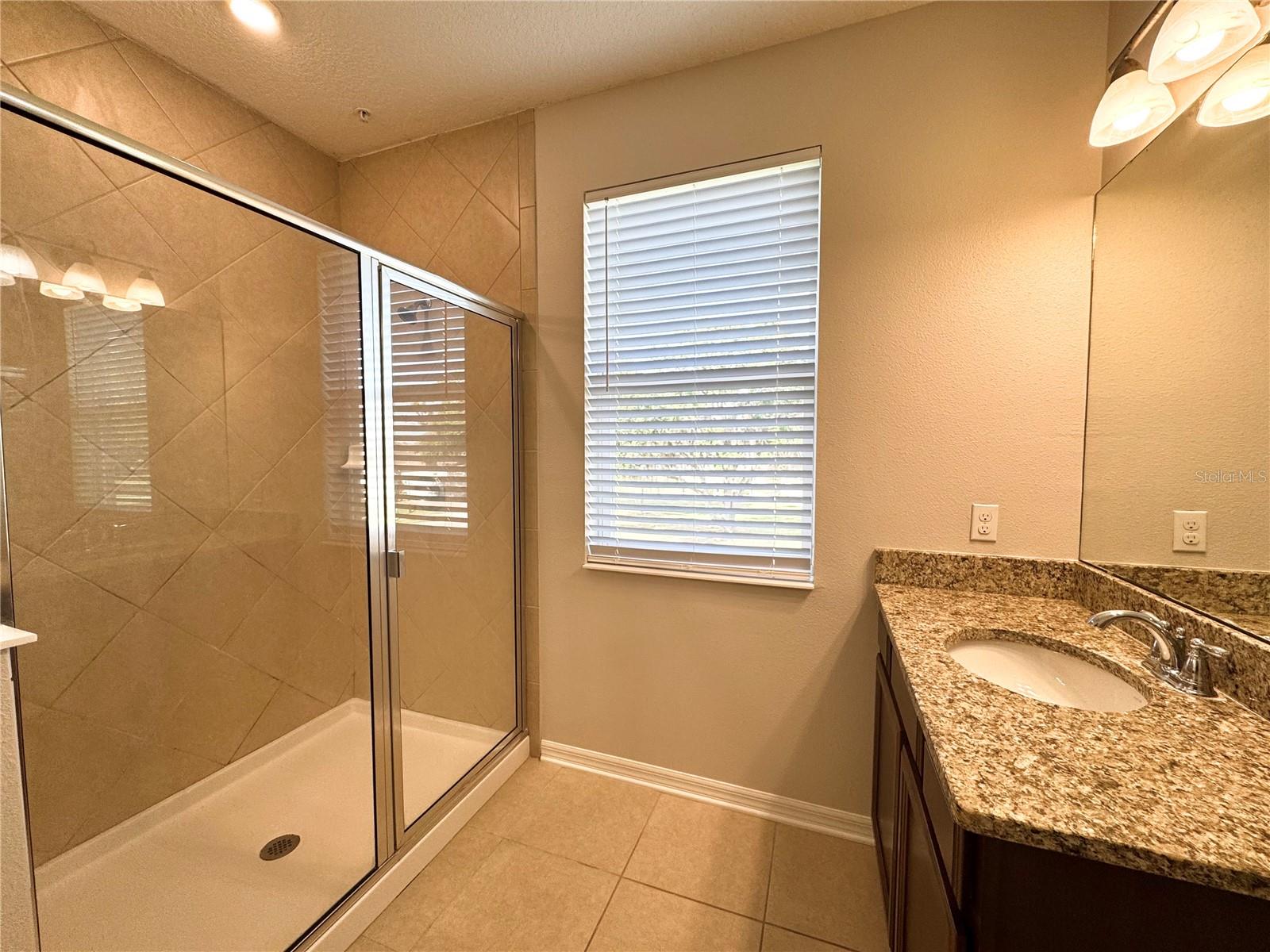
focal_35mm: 14
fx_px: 514
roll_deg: -0.1
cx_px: 635
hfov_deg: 102.1
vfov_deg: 85.7
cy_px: 476
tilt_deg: -3.5
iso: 64
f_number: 2.2
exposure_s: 1/120
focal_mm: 2.22
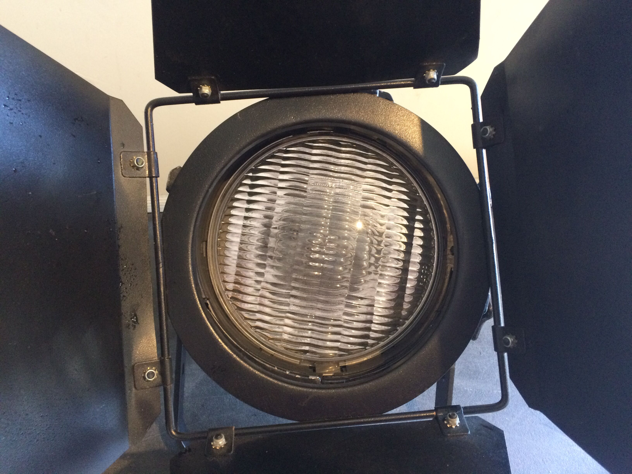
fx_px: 529
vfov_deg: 48.2
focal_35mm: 29
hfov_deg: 61.7
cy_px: 237
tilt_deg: -49.9
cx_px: 316
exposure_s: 1/33
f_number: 2.2
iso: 250
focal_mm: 4.15
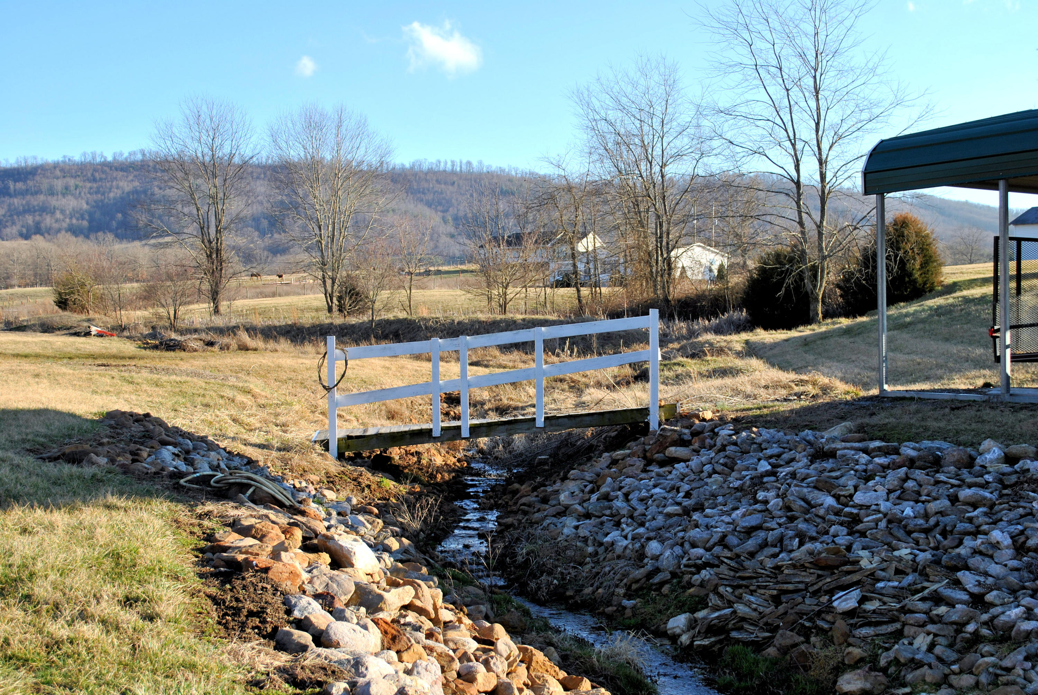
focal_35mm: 51
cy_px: 348
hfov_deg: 38.8
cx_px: 519
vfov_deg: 26.6
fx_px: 1472
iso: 100
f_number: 6.3
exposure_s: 1/160
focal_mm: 34
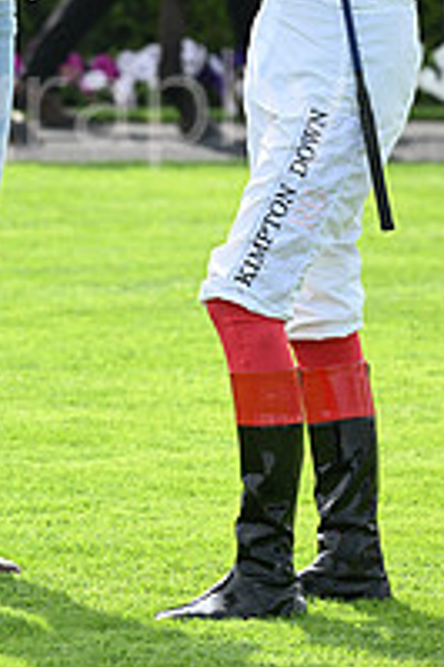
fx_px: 7727
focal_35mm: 417
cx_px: -13
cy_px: -33
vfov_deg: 4.9
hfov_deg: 3.3
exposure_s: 1/1000
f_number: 5.6
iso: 400
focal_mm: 185
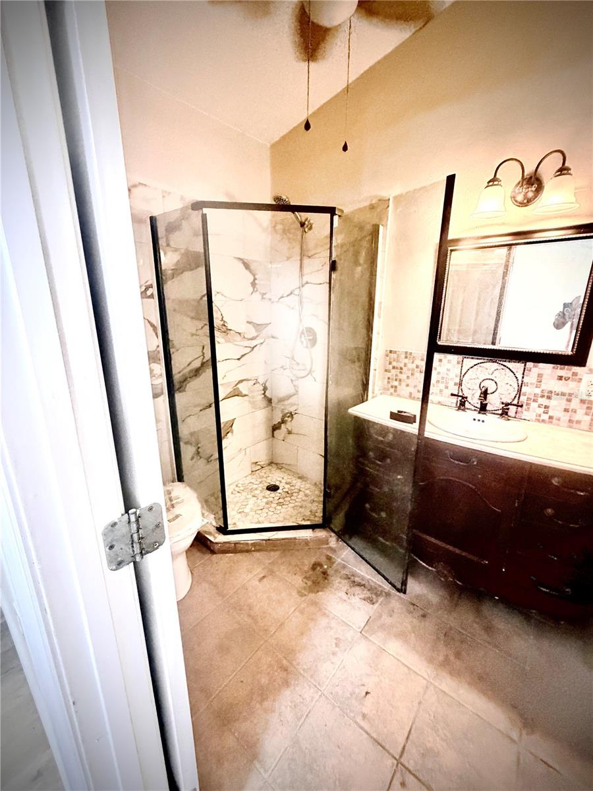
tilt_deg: -13.5
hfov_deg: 85.7
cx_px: 296
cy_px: 396
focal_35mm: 14
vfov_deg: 102.1
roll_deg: +2.3
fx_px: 320
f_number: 2.2
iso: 400
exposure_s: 1/60
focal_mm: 2.22
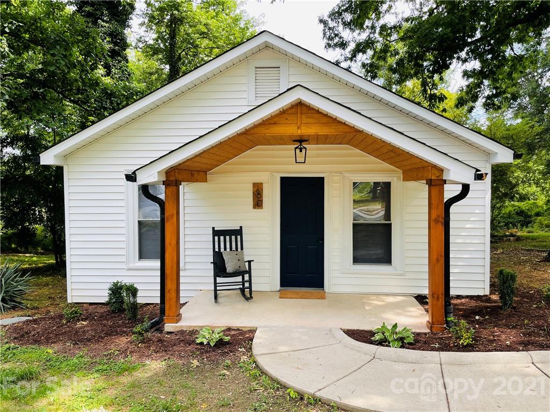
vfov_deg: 53.1
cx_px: 275
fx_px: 413
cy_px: 206
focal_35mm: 26
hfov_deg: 67.3
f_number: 1.6
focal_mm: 4.2
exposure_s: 1/442
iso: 32
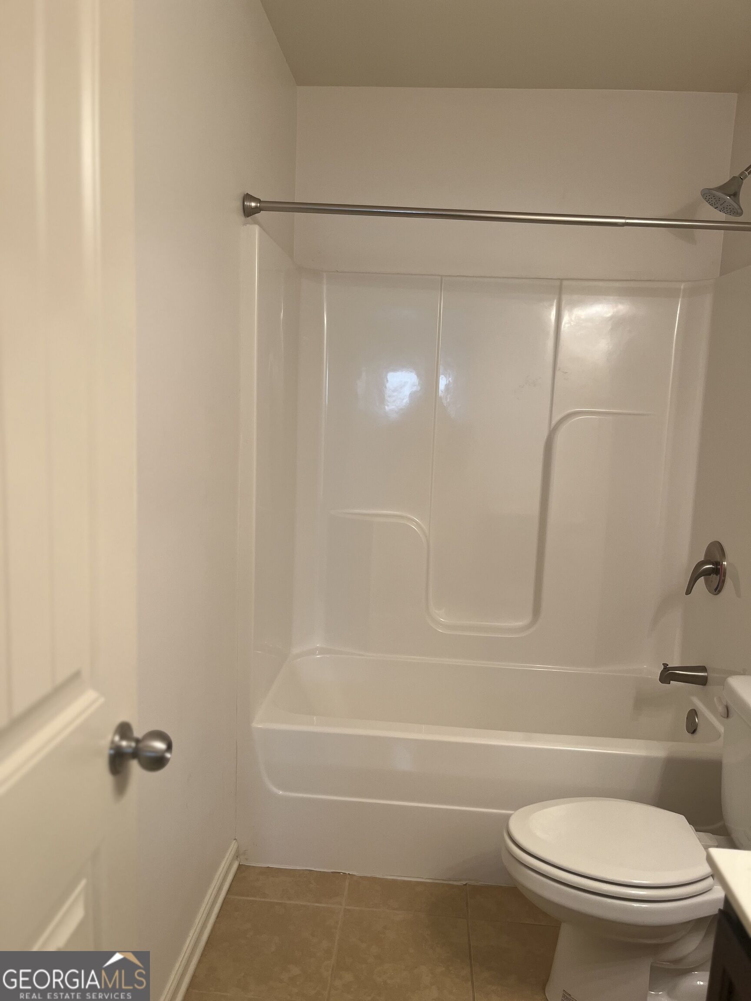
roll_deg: -2.3
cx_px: 376
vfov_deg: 67.3
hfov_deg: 53.1
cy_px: 500
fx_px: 752
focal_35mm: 26
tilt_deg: -8.0
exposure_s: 1/60
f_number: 1.6
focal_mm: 5.1
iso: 64
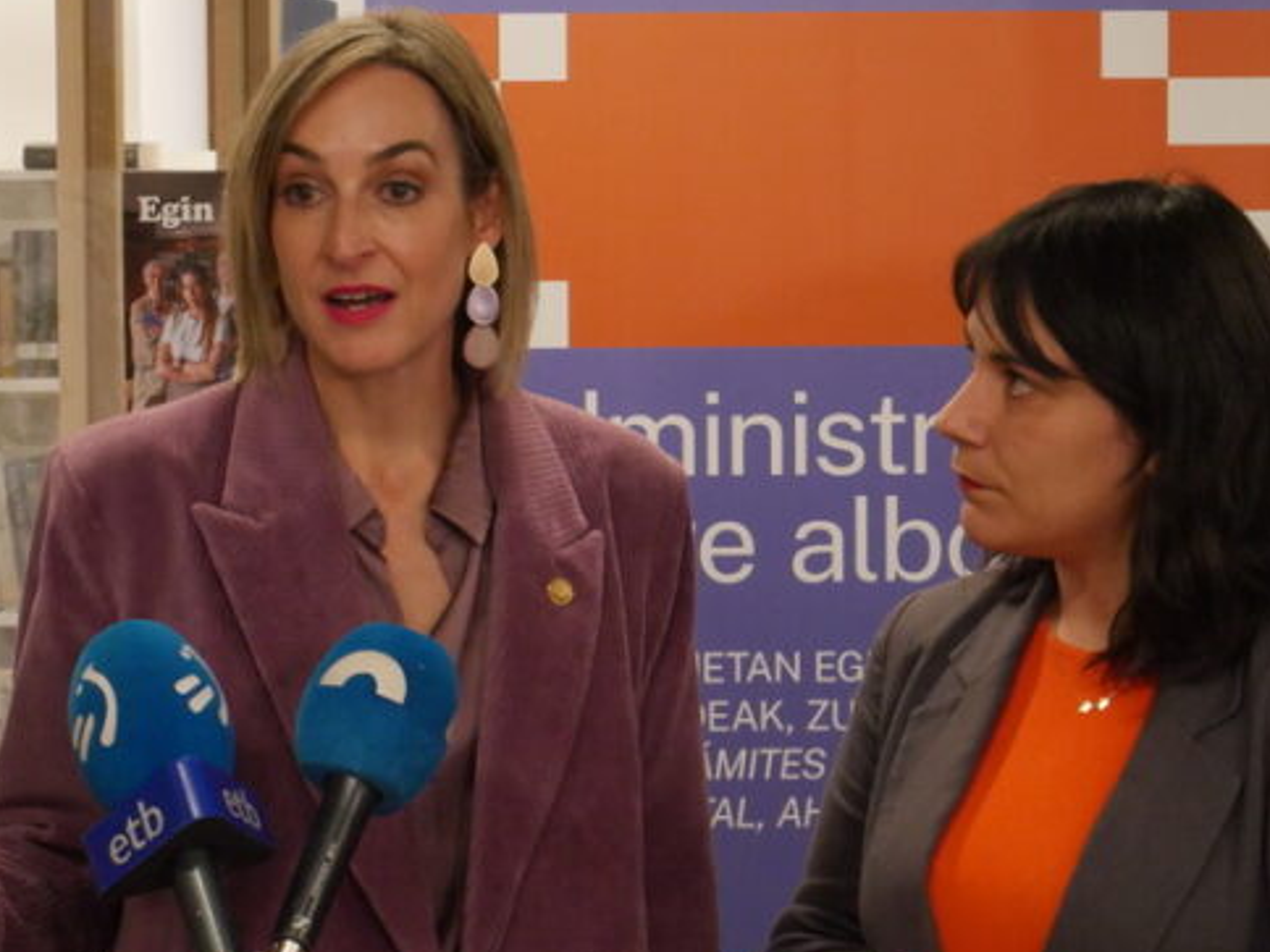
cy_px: 375
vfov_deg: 16.0
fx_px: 3375
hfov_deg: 21.3
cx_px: 771
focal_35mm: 92
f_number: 16
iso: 3200
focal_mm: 32
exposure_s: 1/20
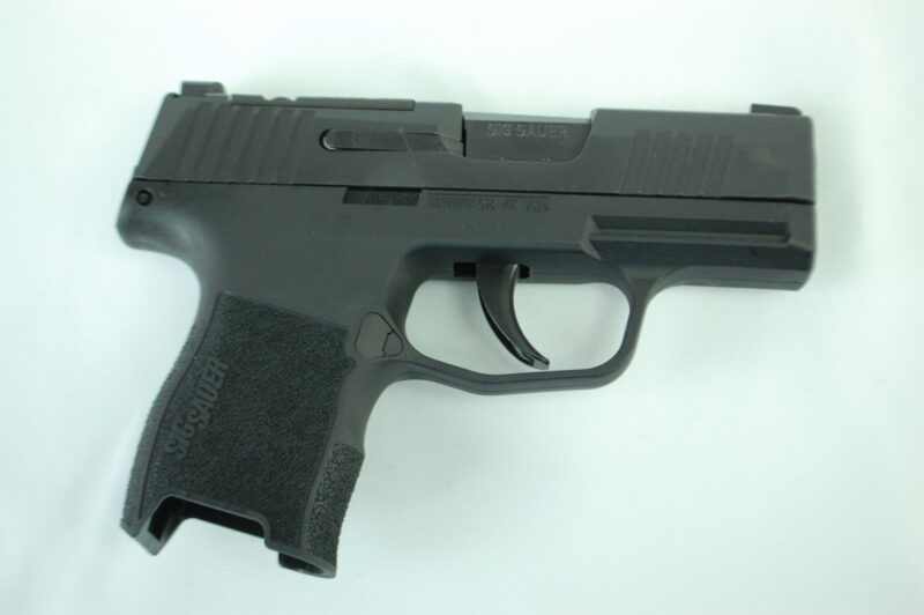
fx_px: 1693
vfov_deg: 20.6
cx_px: 462
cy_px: 308
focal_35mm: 66
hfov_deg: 30.5
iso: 800
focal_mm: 44
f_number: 5.3
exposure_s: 1/25
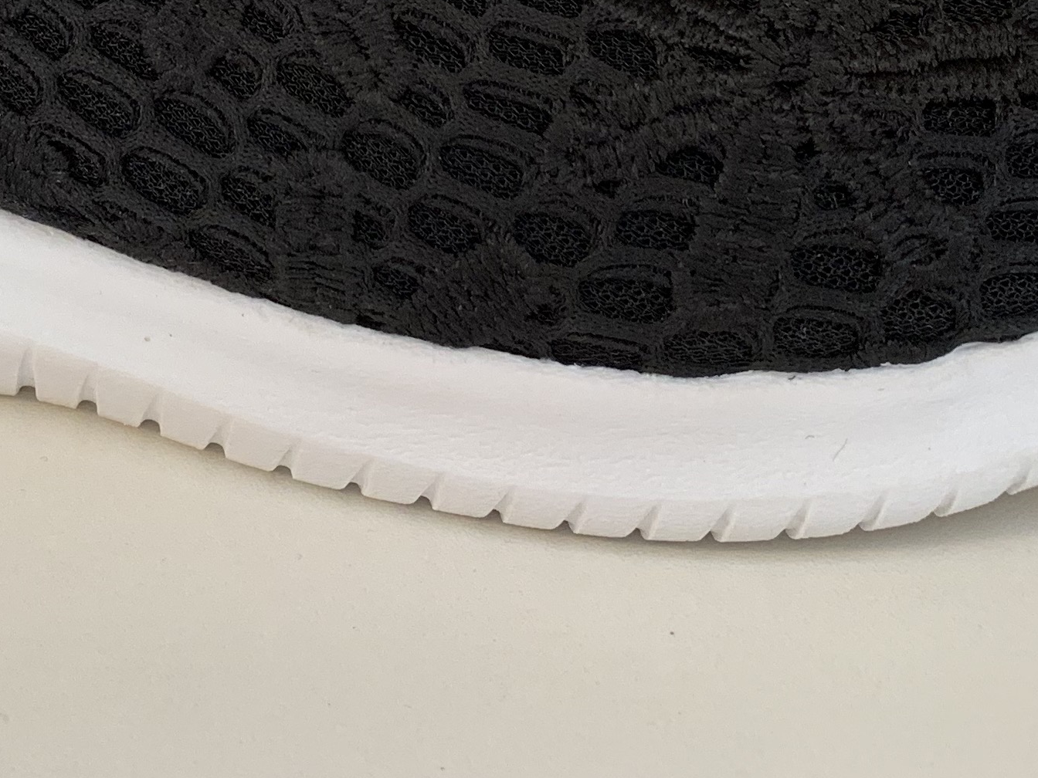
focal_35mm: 78
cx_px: 266
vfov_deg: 17.4
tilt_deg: -17.8
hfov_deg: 24.8
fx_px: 2339
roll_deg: +1.3
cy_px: -307
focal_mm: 4.25
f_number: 1.8
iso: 100
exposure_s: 1/50
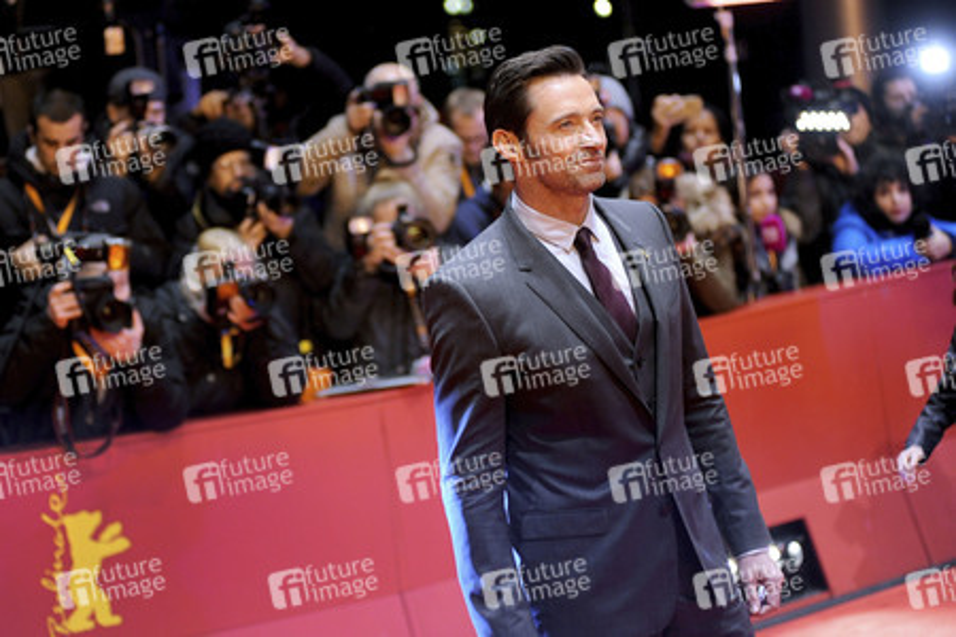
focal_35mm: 80
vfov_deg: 17.1
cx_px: 478
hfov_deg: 25.4
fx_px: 2124
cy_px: 318
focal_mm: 80
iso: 2000
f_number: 2.8
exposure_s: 1/400
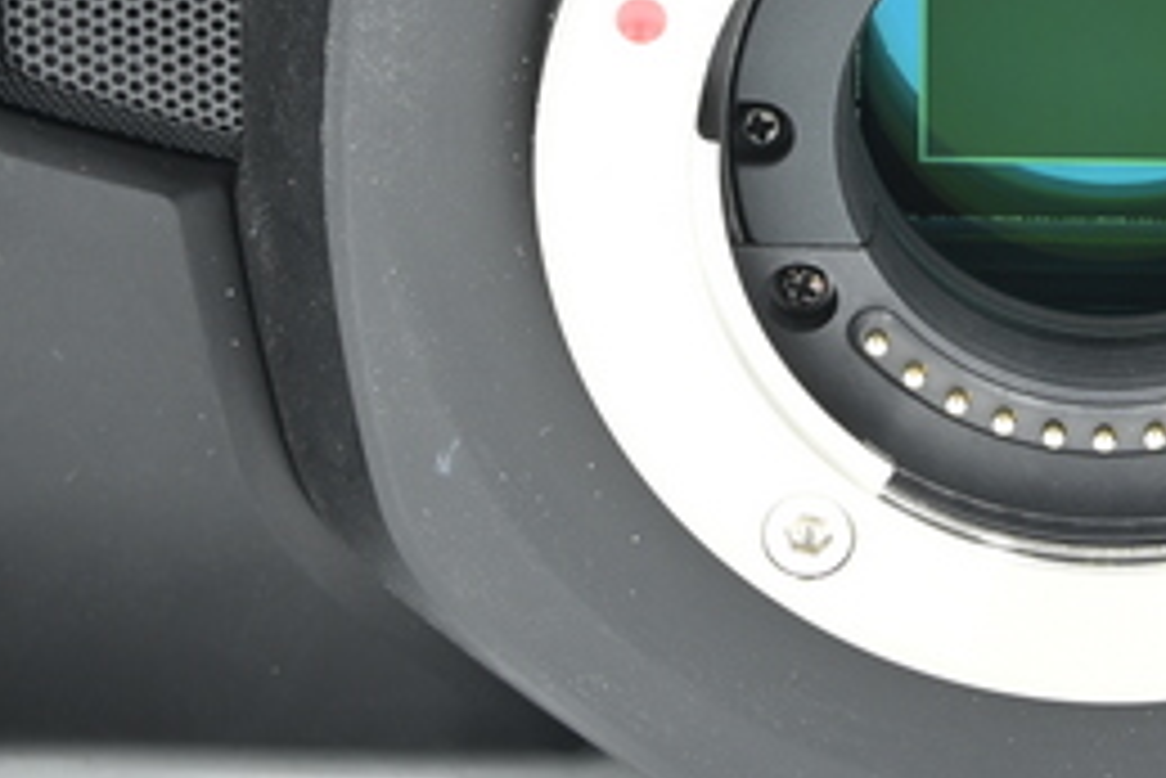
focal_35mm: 282
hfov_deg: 7.3
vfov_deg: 4.9
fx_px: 9138
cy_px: -52
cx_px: 918
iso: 200
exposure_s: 1/6
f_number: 14
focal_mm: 73
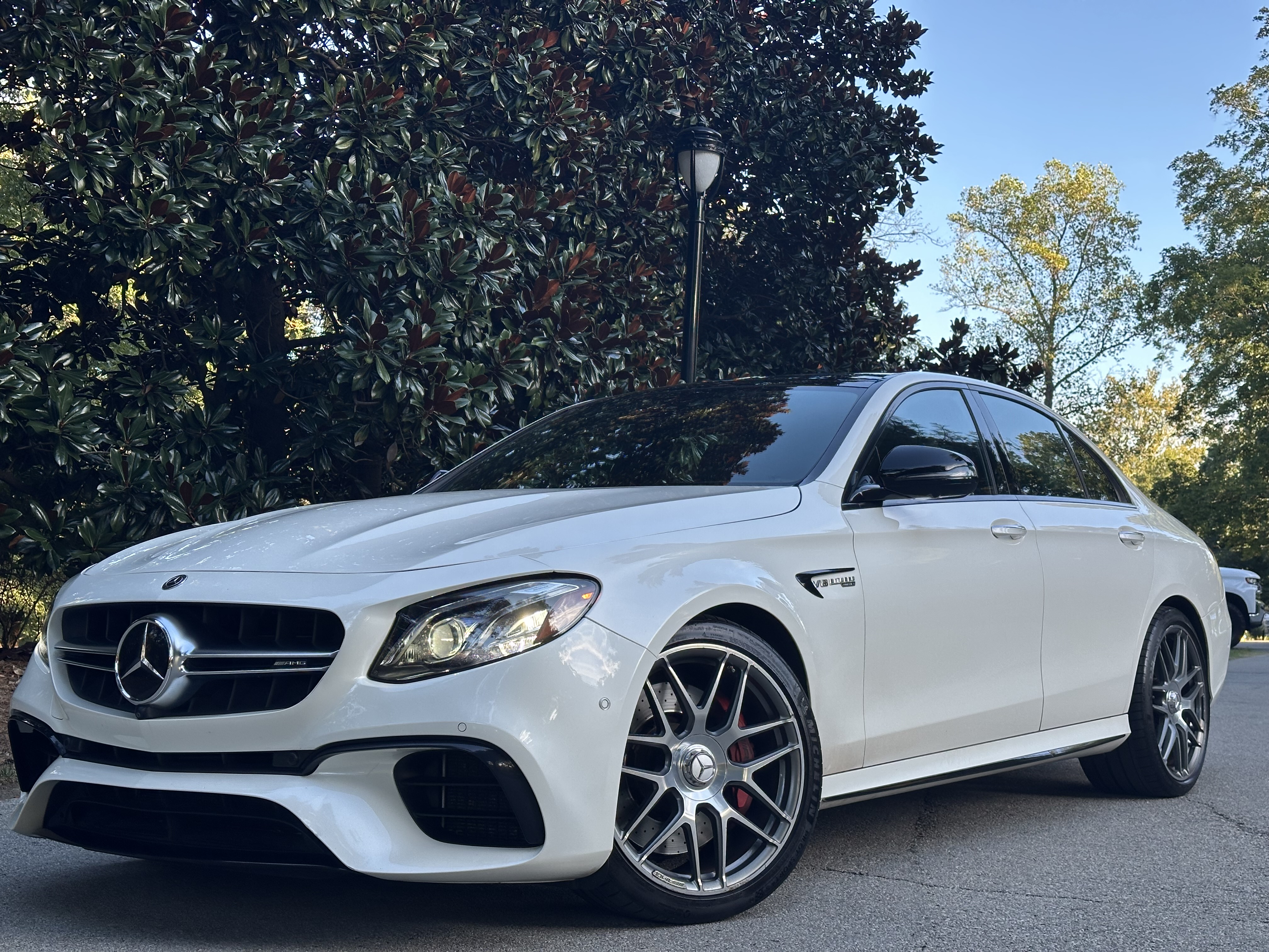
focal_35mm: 48
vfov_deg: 30.3
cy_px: 476
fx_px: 1760
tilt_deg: +3.8
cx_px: 634
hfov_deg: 39.7
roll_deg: -2.9
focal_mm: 6.86
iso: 64
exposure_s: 1/411
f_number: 1.78
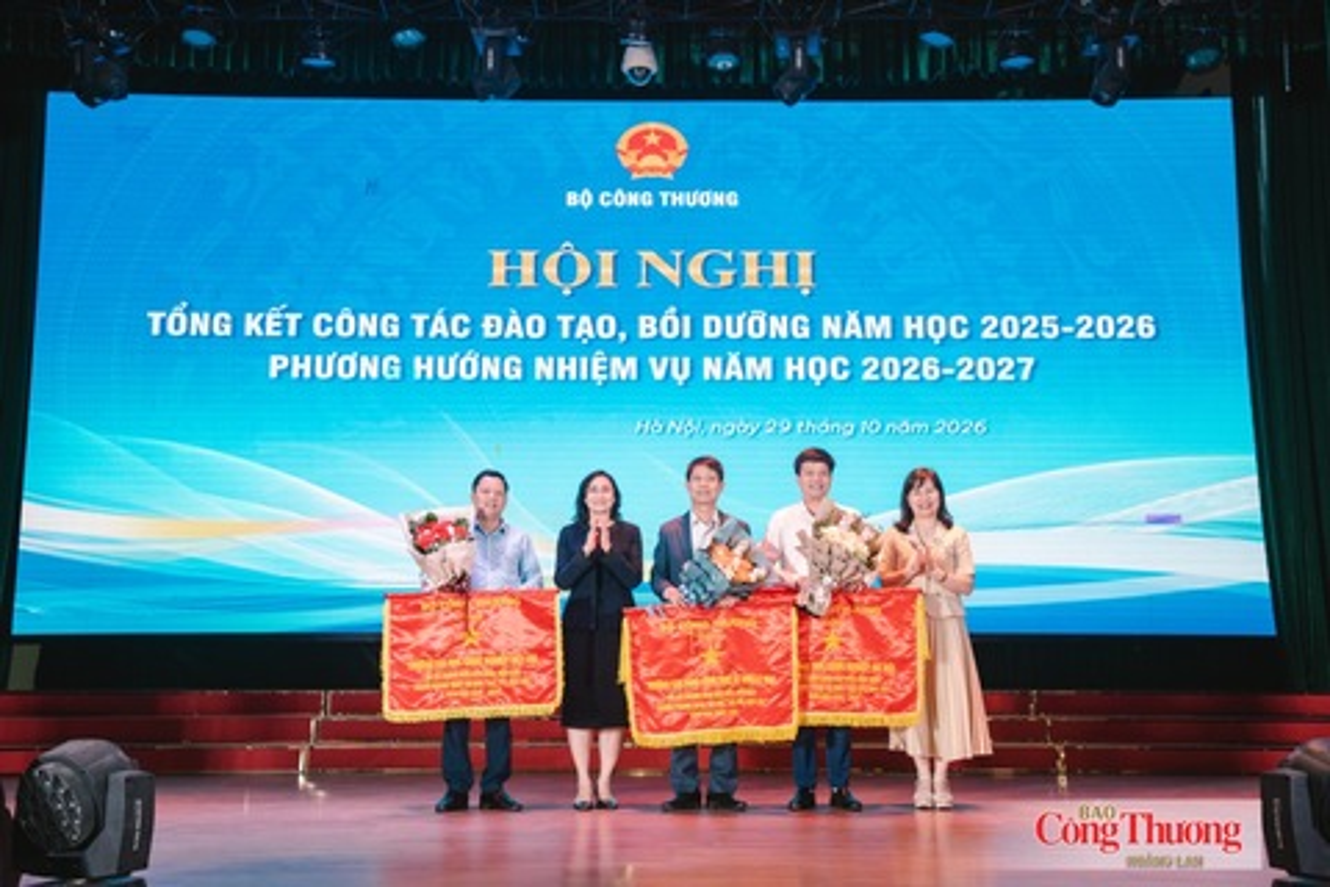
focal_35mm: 38
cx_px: 665
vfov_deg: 35.1
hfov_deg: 50.7
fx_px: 1404
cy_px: 444
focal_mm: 38
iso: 250
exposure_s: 1/100
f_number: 3.2
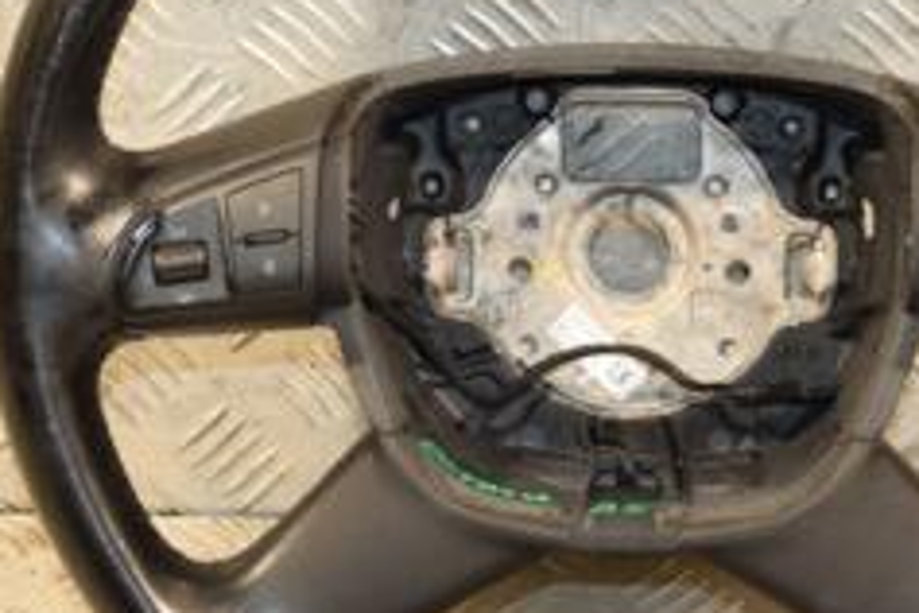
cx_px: 512
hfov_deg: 15.9
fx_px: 3293
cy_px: 229
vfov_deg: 10.6
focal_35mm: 129
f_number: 5
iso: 800
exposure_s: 1/160
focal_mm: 34
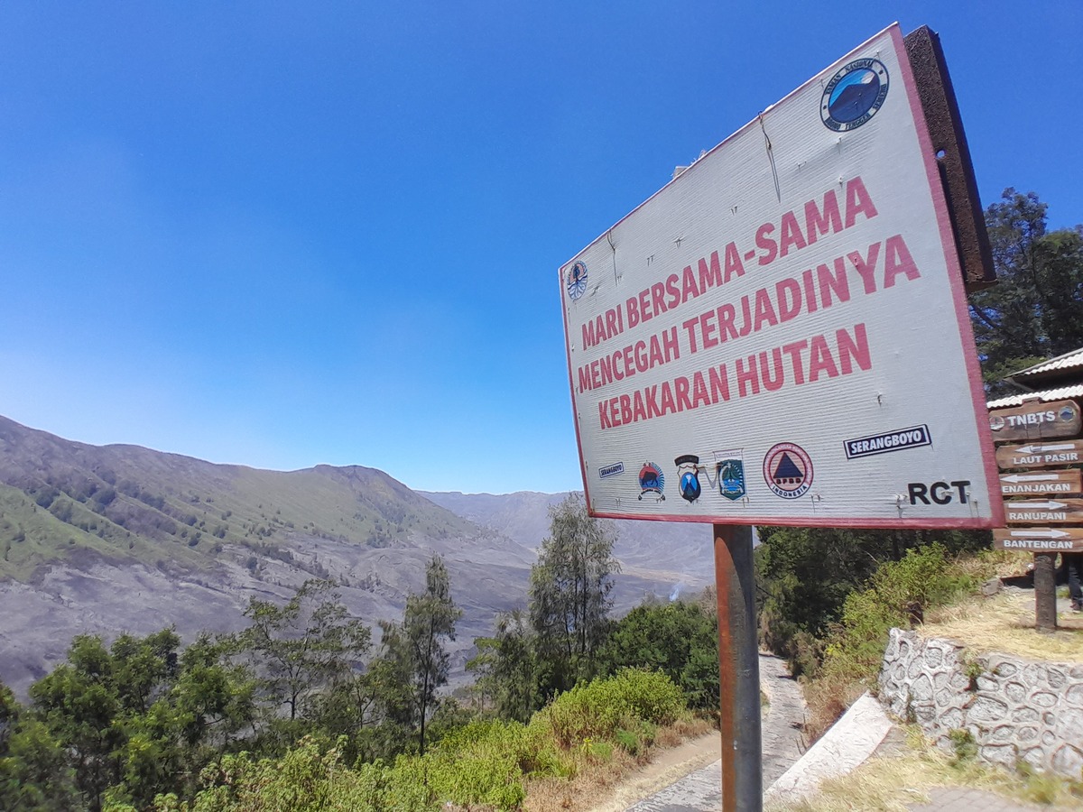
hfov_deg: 91.0
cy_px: 406
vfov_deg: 74.7
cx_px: 542
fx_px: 532
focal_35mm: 17
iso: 40
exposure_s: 1/1017
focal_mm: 1.46
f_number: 2.2
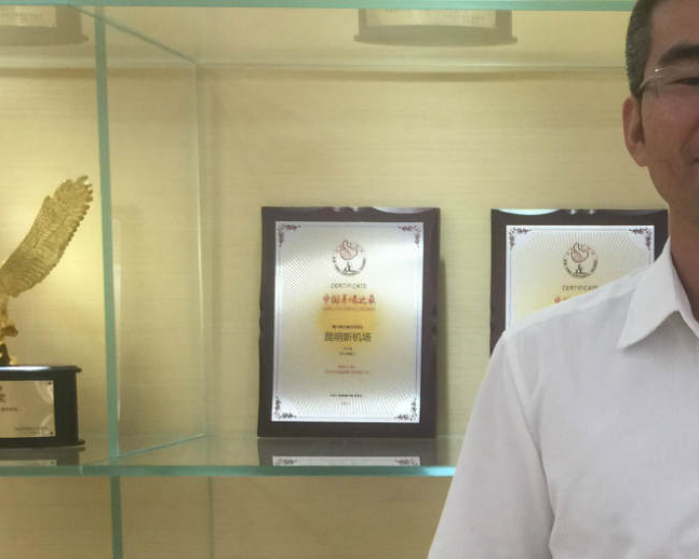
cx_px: 732
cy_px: 440
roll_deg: -1.2
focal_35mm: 70
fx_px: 1449
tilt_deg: -4.6
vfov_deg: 21.6
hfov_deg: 25.5
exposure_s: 1/33
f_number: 2.2
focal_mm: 4.15
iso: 50
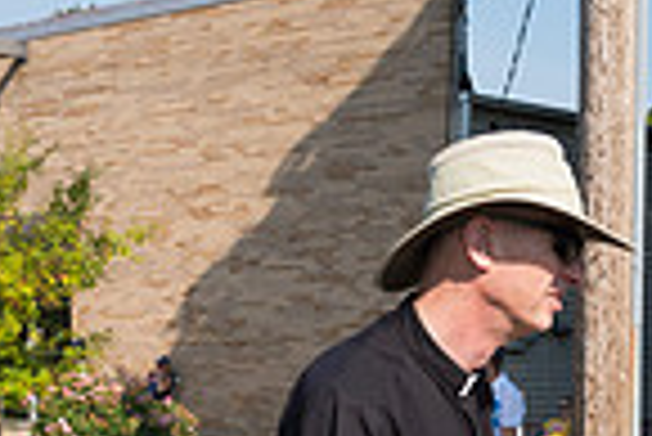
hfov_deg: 21.2
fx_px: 1740
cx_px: 252
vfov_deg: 13.2
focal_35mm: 96
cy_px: 712
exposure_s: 1/800
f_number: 6.3
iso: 320
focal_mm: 24
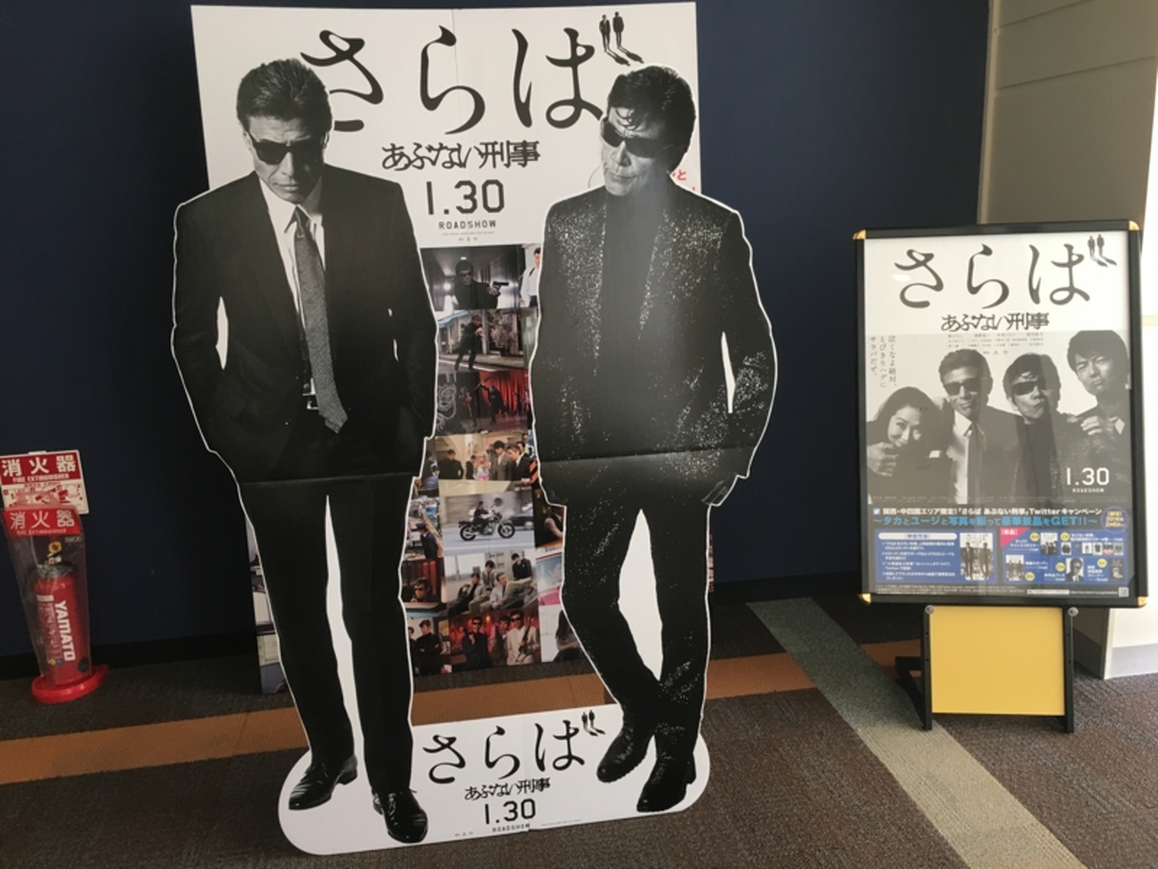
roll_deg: +1.7
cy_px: 434
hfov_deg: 61.7
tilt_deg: -12.0
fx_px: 970
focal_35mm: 29
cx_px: 579
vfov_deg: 48.2
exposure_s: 1/30
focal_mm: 4.15
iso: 40
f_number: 2.2
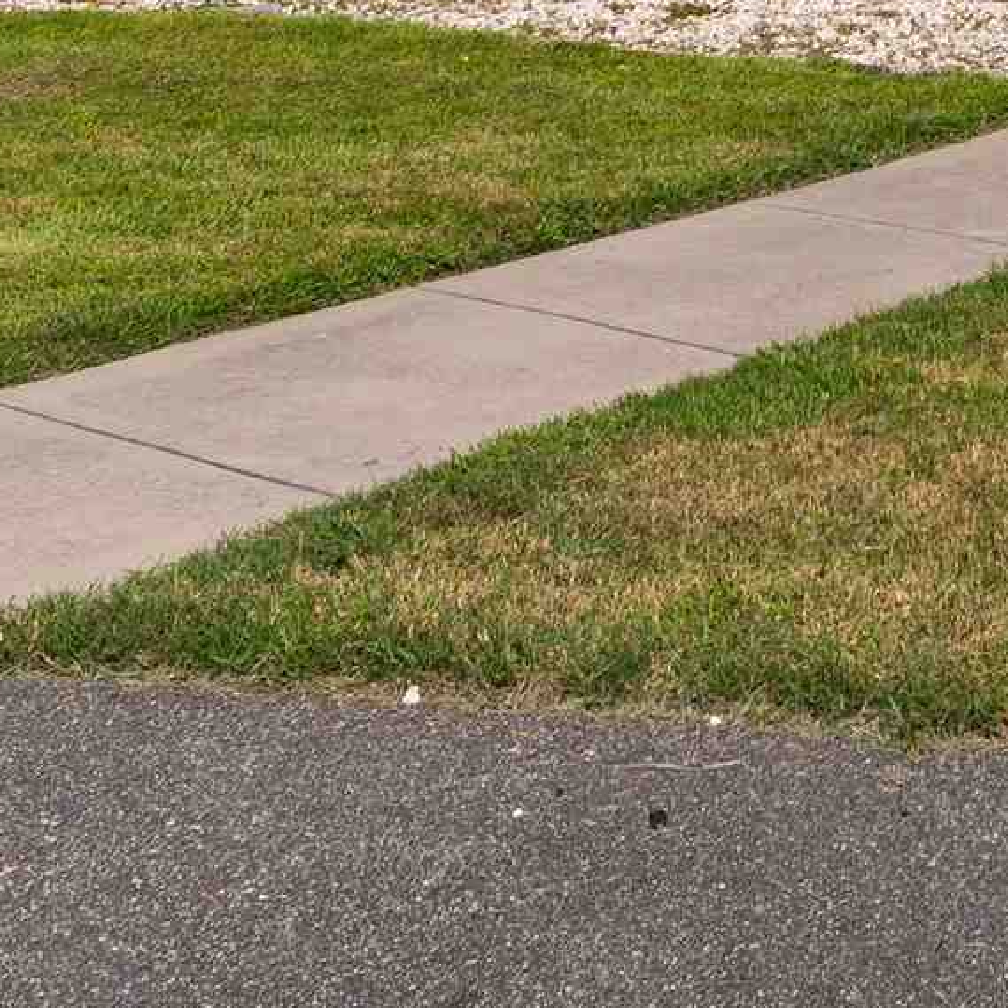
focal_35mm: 78
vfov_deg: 19.8
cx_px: 1190
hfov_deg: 20.8
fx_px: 2570
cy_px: -425
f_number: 9
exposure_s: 1/320
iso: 100
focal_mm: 11.5
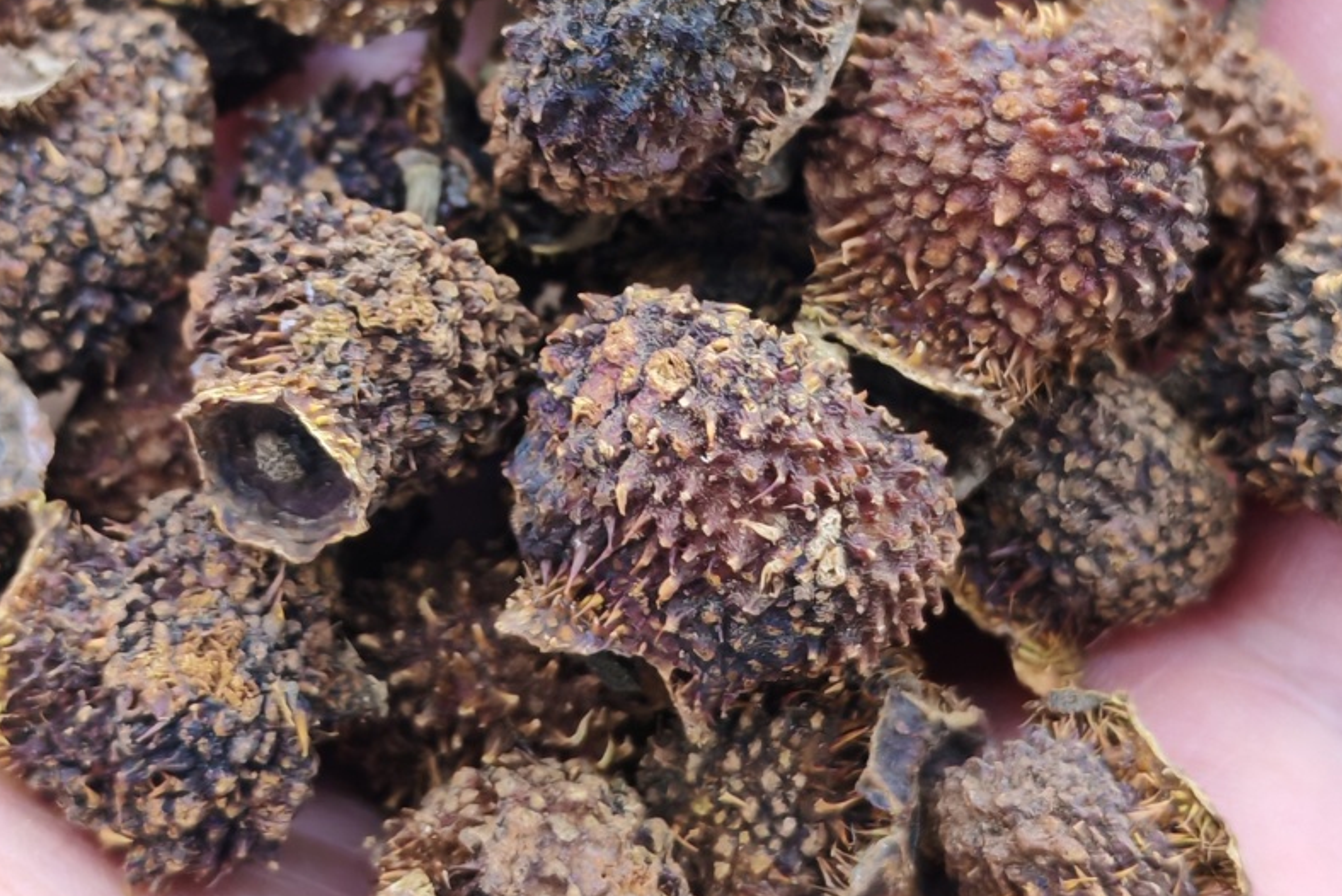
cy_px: 229
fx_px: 2834
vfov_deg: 17.9
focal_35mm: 76
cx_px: 666
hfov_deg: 26.6
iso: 640
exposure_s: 1/50
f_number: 1.95
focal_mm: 5.52
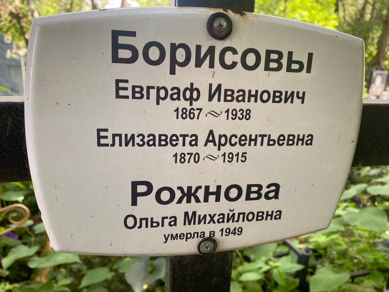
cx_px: 194
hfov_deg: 67.3
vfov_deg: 53.1
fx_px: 292
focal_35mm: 26
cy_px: 146
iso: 80
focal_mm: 4.25
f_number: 1.8
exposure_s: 1/121
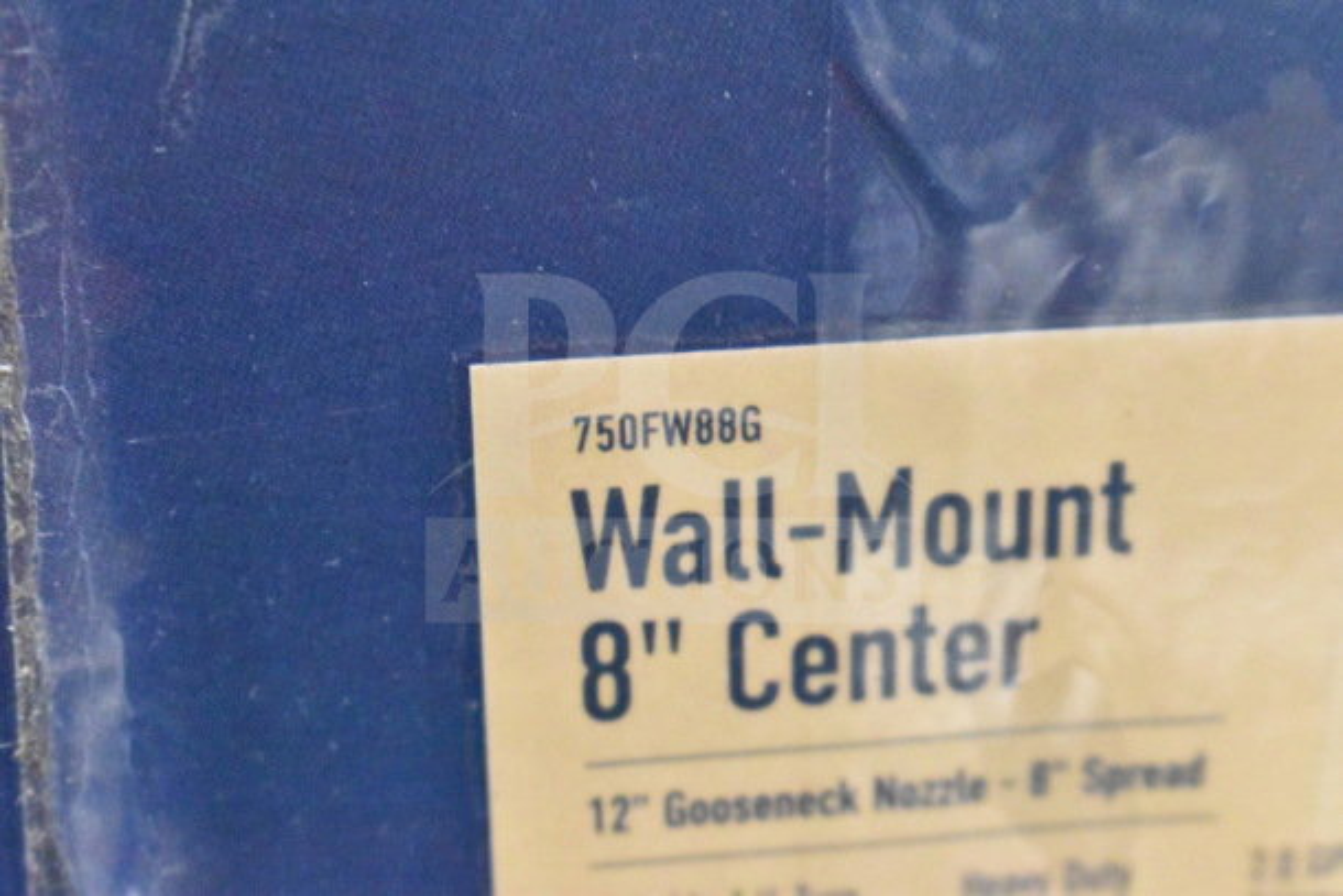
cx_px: 672
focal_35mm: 82
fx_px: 3078
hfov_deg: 24.6
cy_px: 448
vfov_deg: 16.6
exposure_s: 1/100
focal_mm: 55
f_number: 5.6
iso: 20000
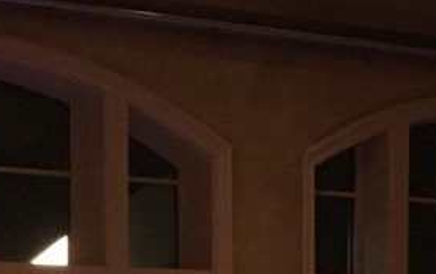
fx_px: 2117
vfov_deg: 7.0
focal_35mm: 178
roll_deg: +1.0
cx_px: -299
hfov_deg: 11.1
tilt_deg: -4.0
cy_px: 643
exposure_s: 1/30
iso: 125
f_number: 2.2
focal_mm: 4.15
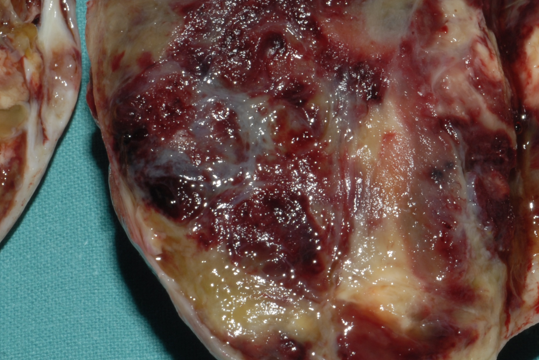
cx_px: 532
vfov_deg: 7.3
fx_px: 2833
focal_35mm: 189
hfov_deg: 10.8
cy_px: 39
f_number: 36
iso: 100
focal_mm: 60
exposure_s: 1/250
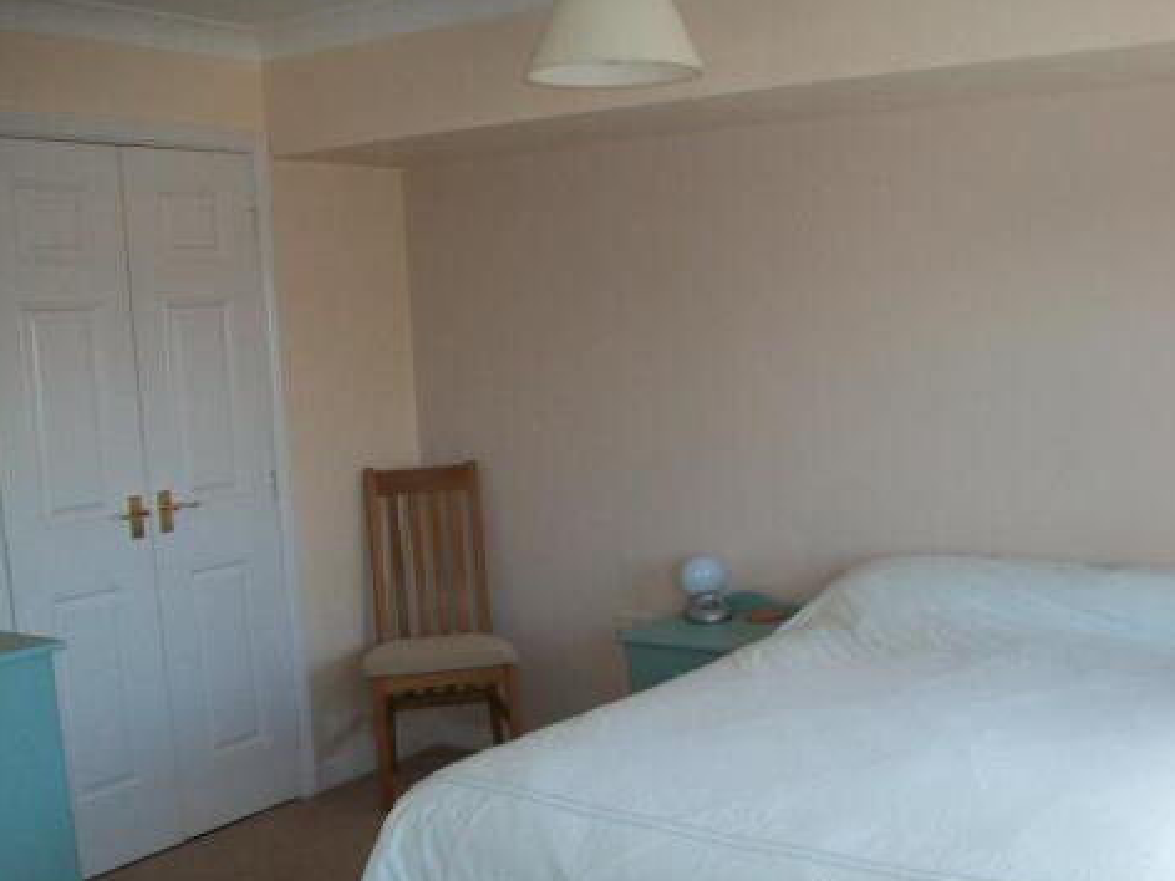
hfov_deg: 44.5
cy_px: 536
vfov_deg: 34.2
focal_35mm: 42
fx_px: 1426
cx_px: 721
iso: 120
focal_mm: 5.7
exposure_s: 1/80
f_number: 2.8
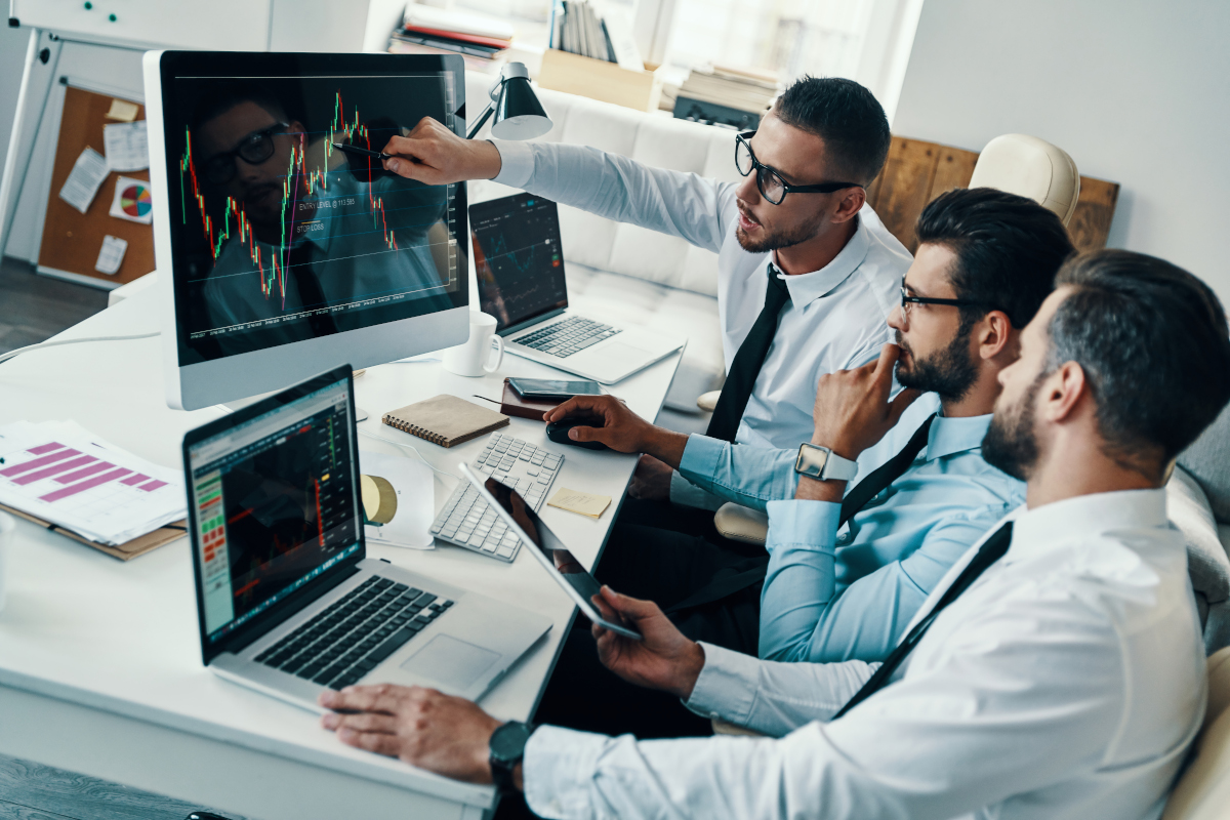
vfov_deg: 27.0
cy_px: 410
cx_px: 615
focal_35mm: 50
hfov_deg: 39.6
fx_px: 1708
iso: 640
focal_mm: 50
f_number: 3.2
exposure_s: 1/250
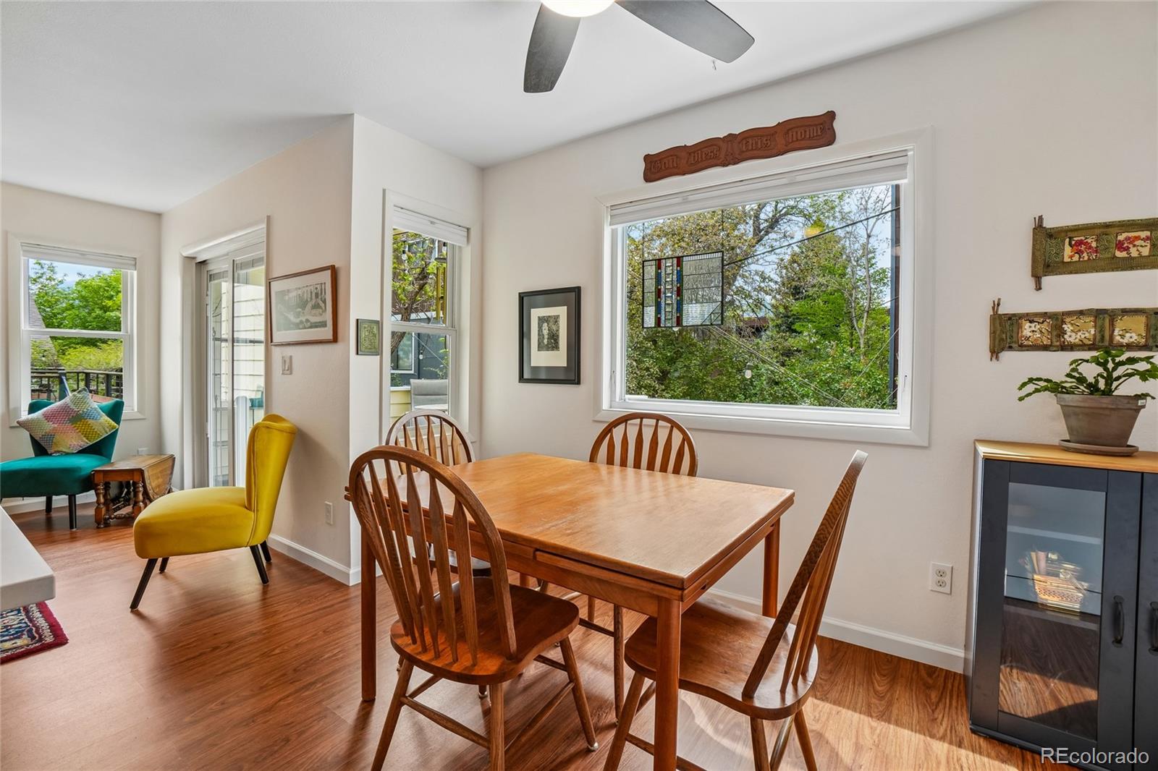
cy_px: 386
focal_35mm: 15
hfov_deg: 100.4
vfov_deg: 77.3
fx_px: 482
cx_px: 579
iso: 400
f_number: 8
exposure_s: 1/60
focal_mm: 10
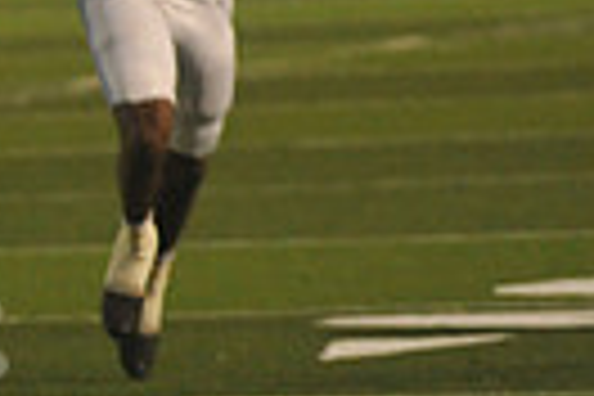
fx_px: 14519
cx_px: -423
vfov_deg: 1.6
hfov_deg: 2.3
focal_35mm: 880
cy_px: 374
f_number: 5
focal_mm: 200
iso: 4000
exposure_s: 1/320
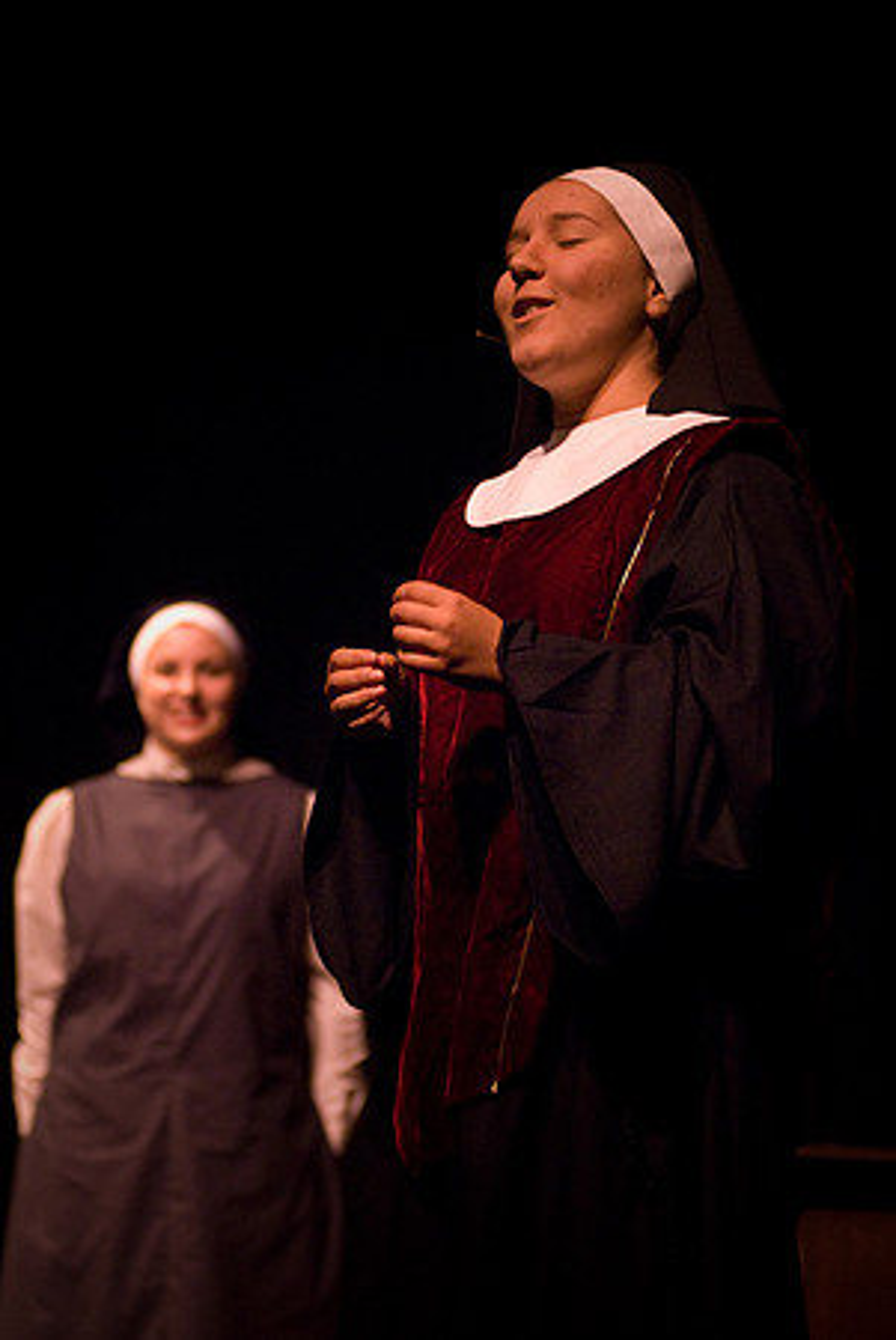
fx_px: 4805
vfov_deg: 15.9
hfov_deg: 10.7
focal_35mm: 129
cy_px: 670
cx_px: 448
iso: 1600
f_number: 2.8
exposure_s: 1/100
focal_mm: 86
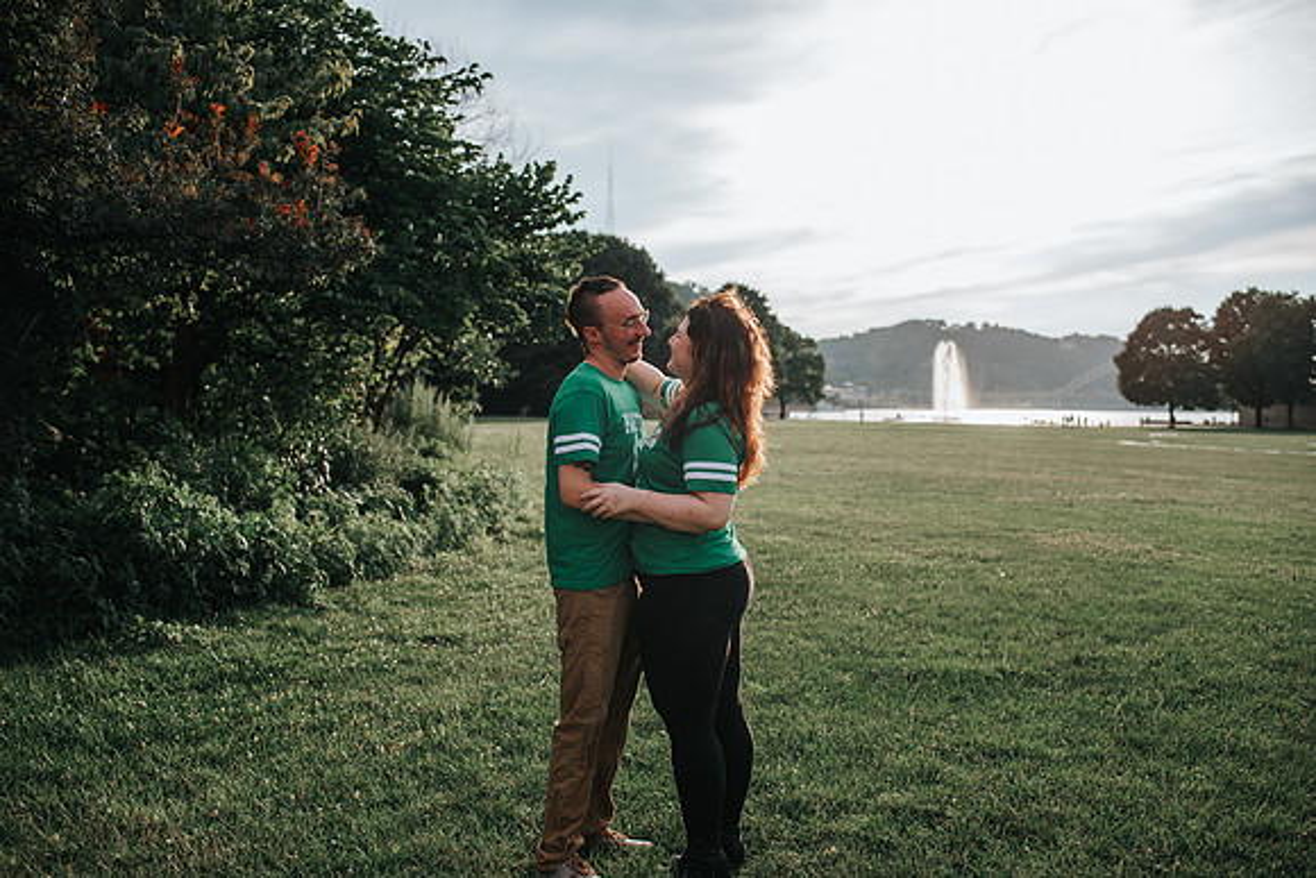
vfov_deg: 37.9
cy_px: 439
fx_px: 1280
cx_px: 658
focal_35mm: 35
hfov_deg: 54.4
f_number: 3.2
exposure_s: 1/1000
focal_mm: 35
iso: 100
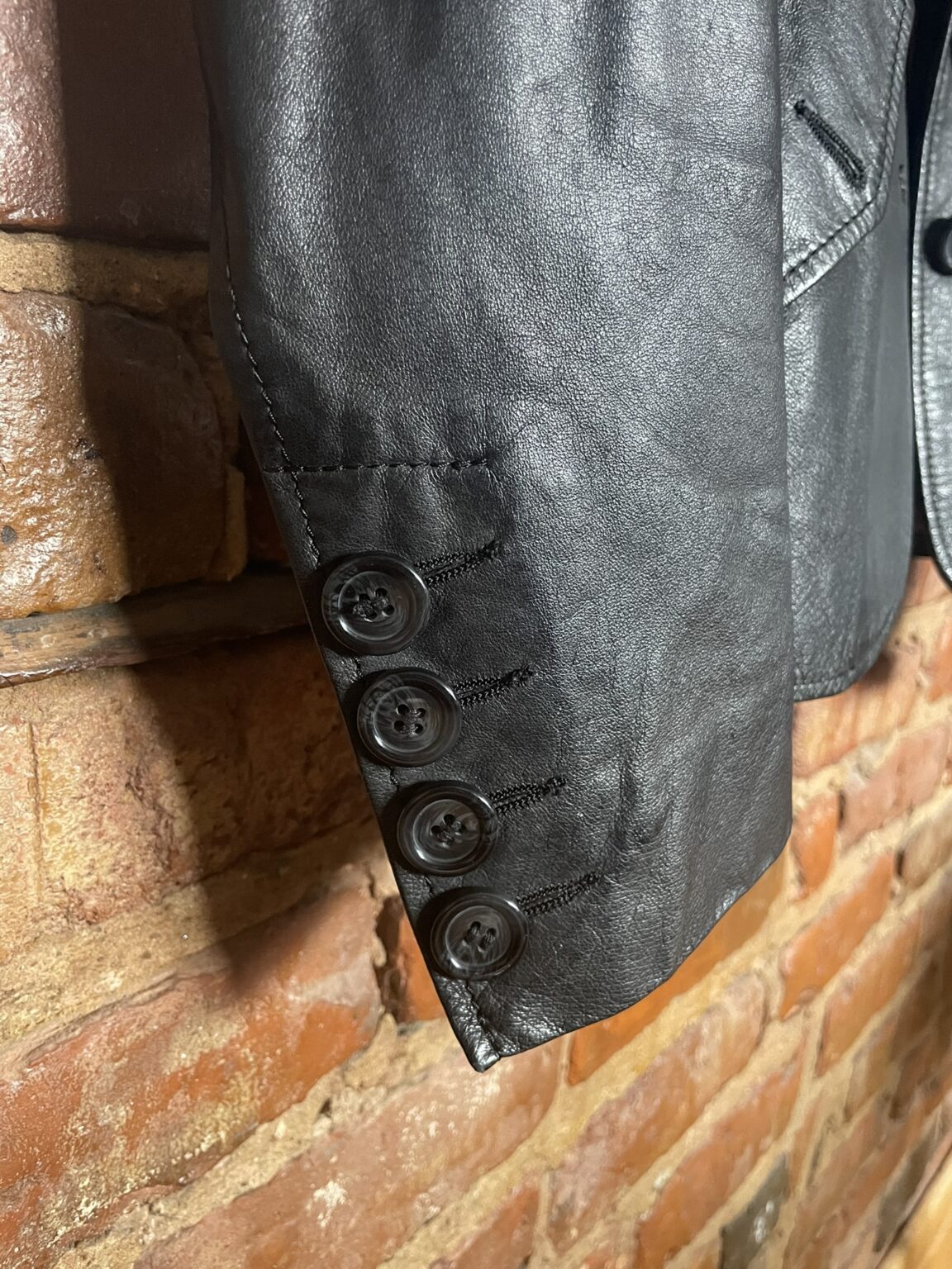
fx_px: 953
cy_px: 634
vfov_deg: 67.3
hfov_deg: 53.1
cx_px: 476
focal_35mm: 26
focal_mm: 4.2
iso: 500
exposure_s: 1/57
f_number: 1.6
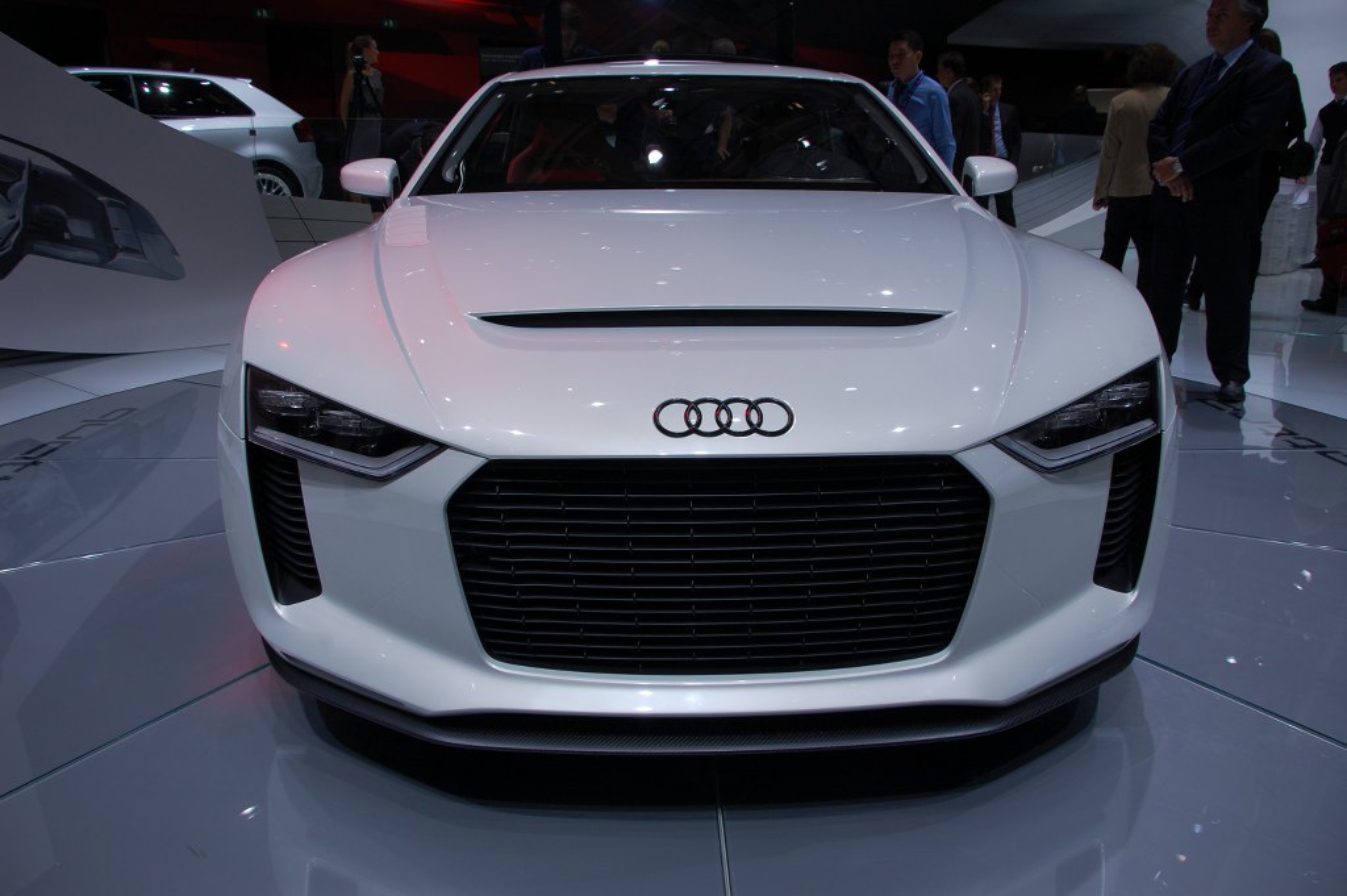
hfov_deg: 67.4
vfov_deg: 47.9
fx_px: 1009
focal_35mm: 27
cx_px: 674
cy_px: 448
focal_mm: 18
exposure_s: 1/200
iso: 200
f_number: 7.1
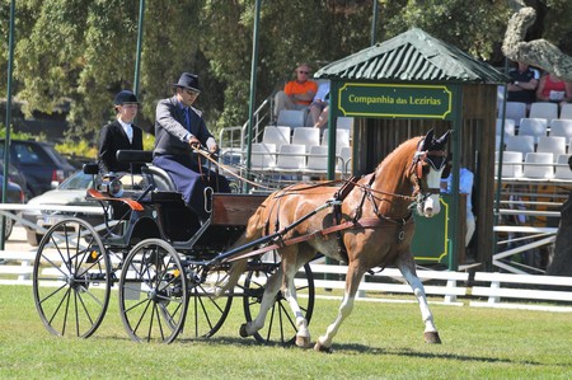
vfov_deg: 4.6
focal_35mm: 300
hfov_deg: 6.9
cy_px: 190
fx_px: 4761
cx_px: 286
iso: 320
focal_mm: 200
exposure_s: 1/800
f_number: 5
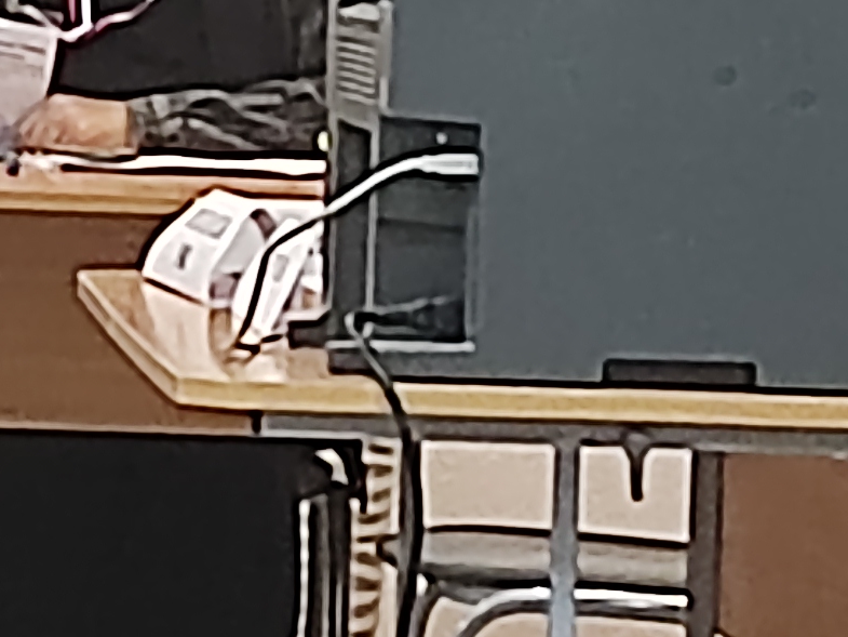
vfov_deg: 4.0
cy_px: 227
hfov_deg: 5.3
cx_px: -592
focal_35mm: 372
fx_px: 9114
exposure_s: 1/50
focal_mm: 4.71
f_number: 1.79
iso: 270
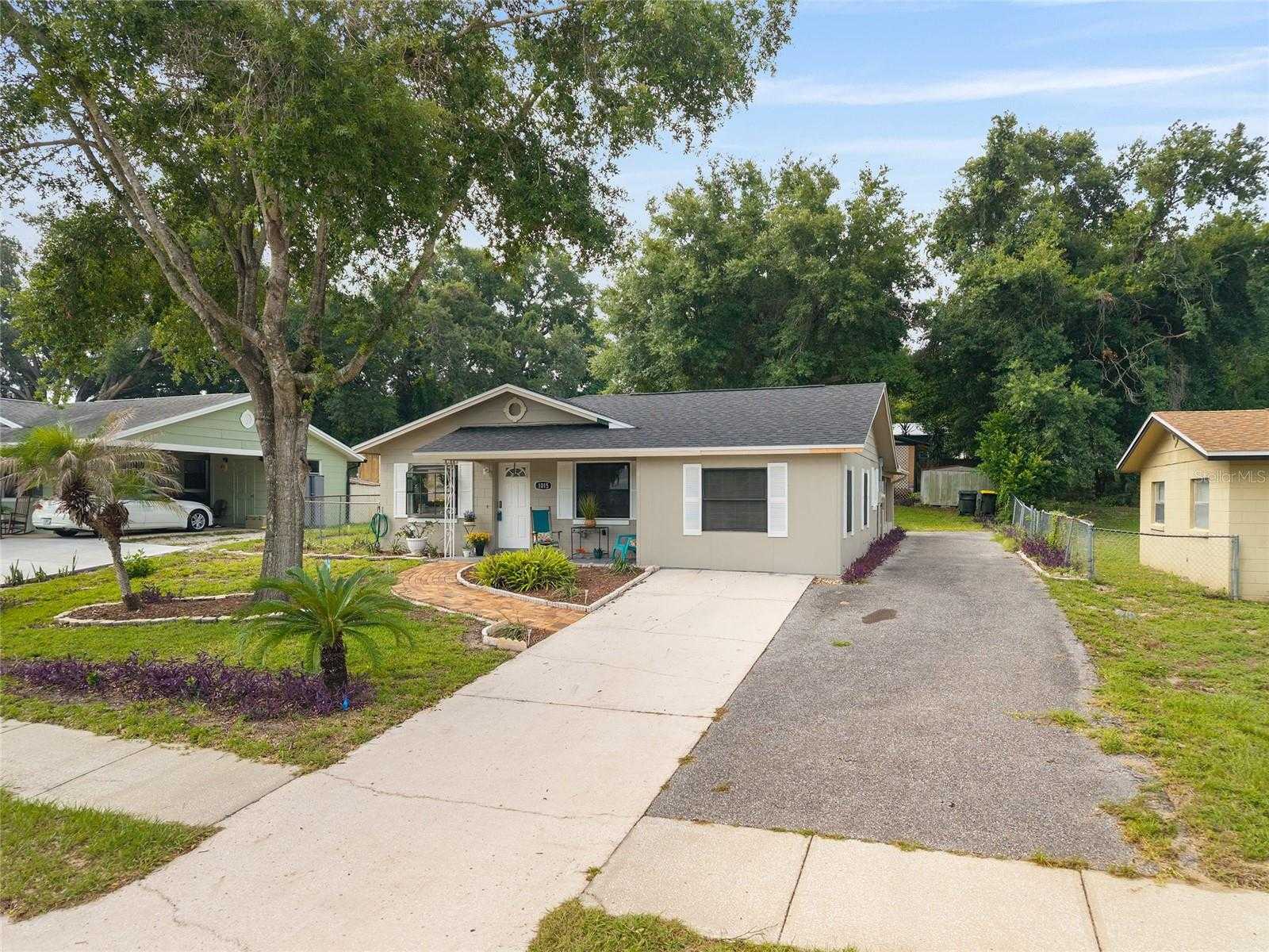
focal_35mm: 24
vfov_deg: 56.8
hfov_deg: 71.6
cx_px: 634
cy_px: 476
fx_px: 880
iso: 210
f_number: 1.8
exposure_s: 1/80
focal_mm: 8.67
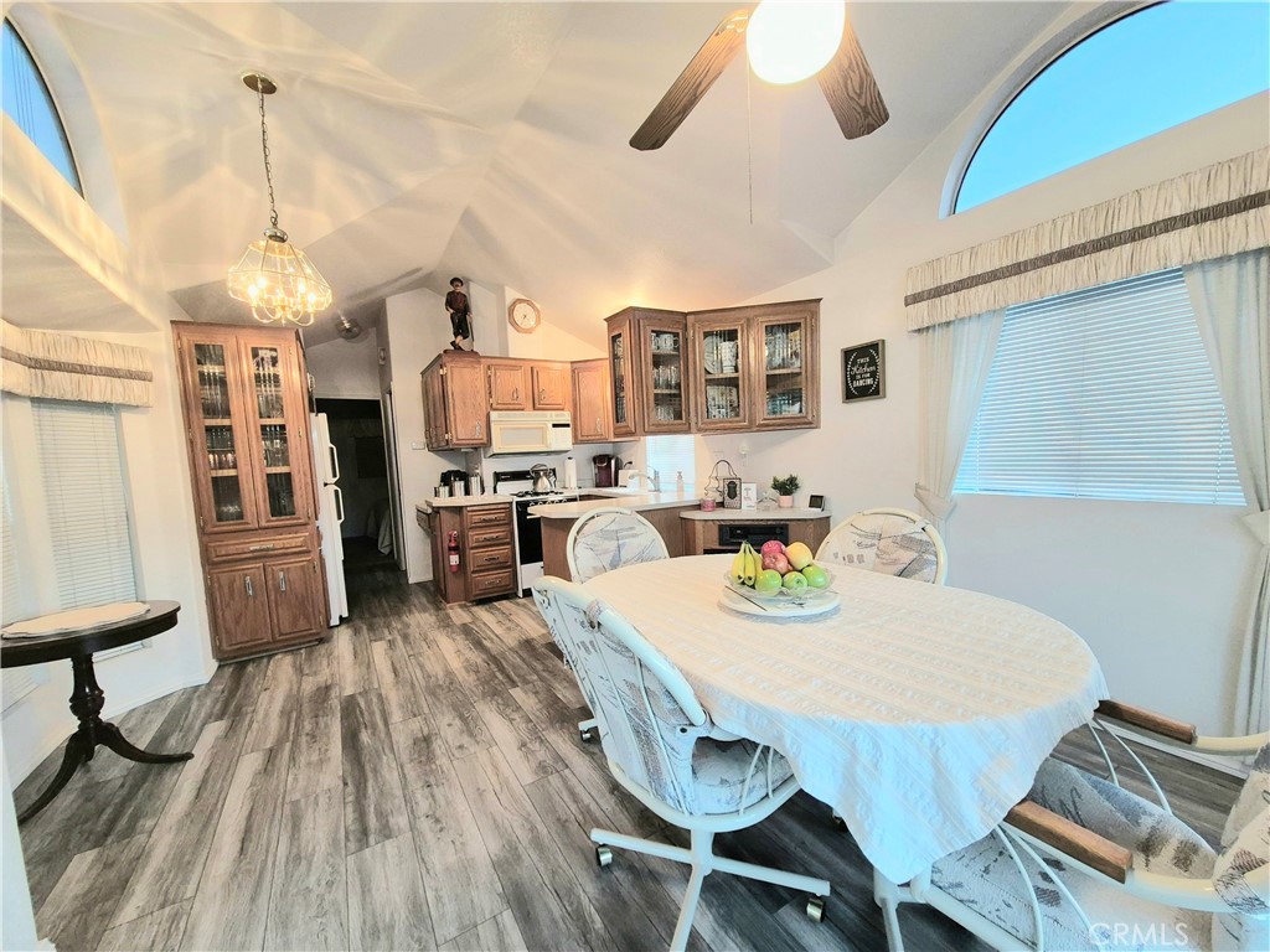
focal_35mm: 13
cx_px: 635
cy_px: 476
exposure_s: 1/60.2
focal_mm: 1.74
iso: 250
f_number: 2.2
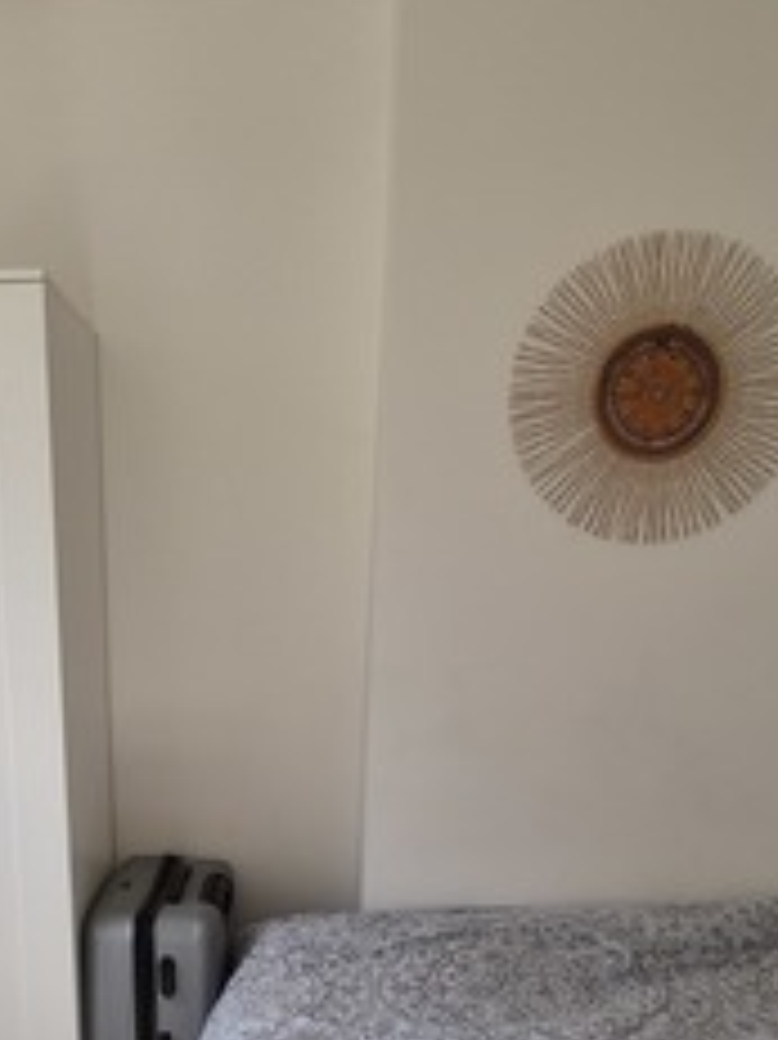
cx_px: 218
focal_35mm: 30
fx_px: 900
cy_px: 765
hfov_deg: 45.5
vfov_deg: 57.3
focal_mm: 2.2
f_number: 2.2
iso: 50
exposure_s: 1/222
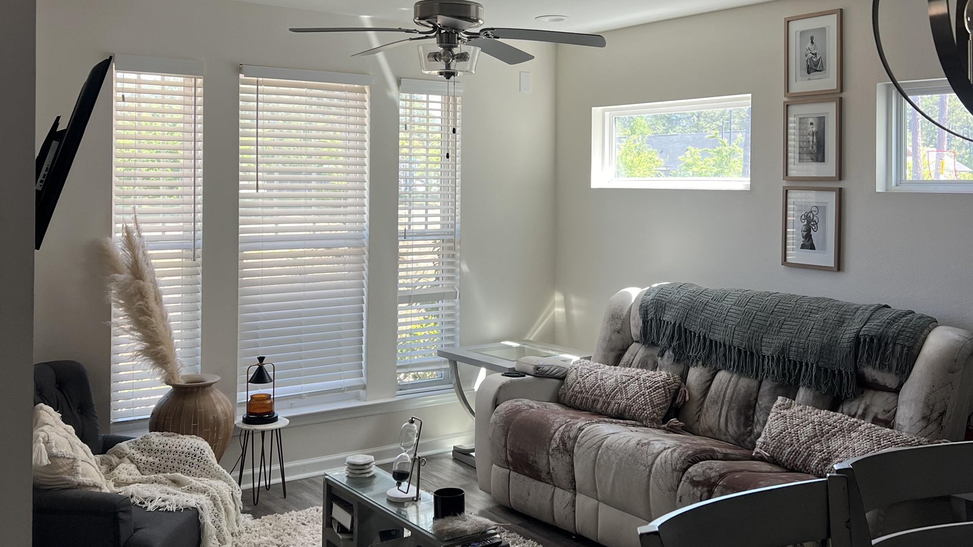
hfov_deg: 52.8
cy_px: 181
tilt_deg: +0.2
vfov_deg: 31.0
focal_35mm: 38
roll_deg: -0.7
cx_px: 488
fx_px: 980
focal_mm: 5.7
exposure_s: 1/121
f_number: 1.5
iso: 40
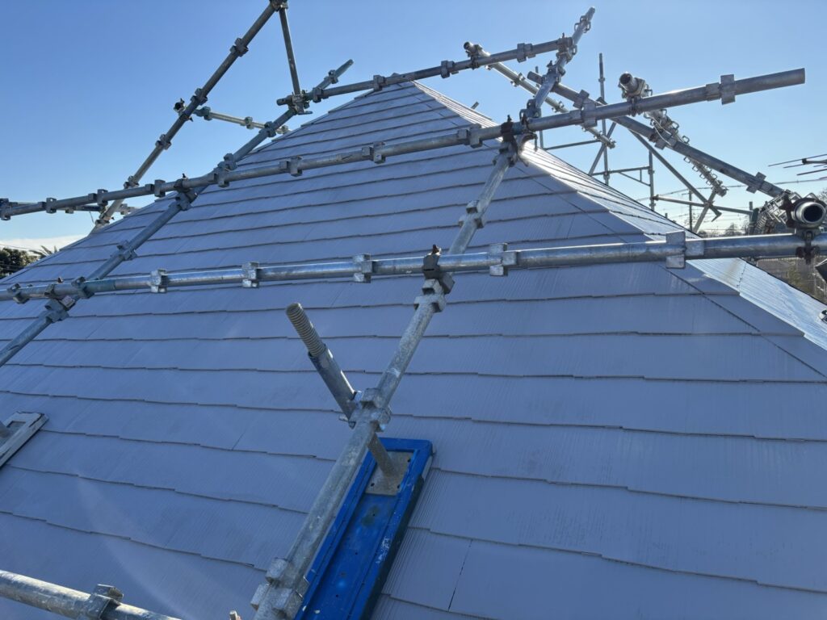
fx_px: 621
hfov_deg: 67.3
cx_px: 414
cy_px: 310
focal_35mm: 26
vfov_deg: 53.1
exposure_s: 1/2105
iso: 50
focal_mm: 5.96
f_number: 1.6
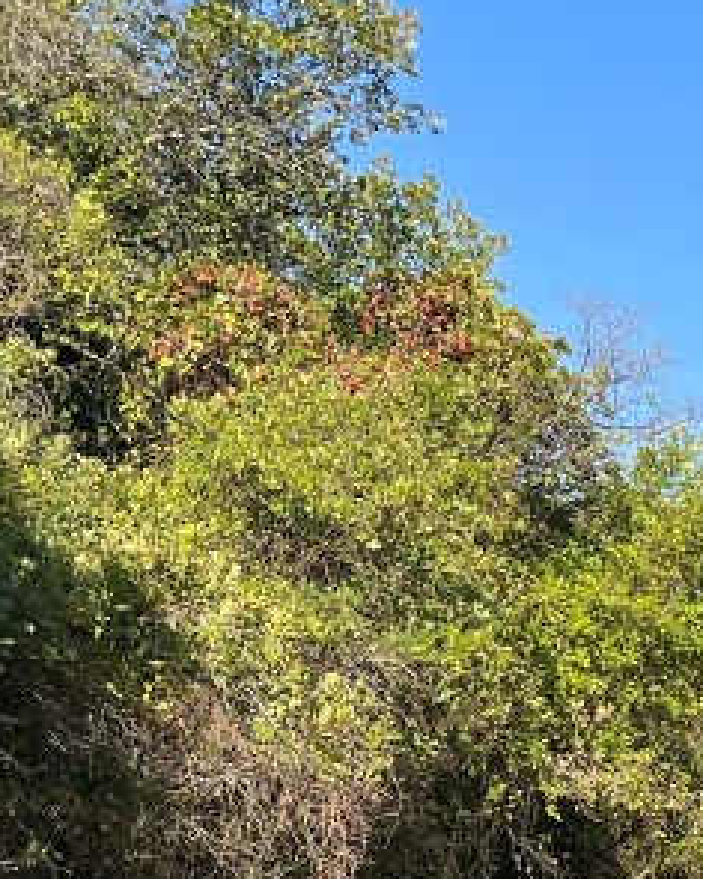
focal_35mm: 88
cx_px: 900
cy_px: 897
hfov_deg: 16.5
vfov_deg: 20.9
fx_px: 2289
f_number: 1.6
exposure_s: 1/1862
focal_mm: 5.1
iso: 50
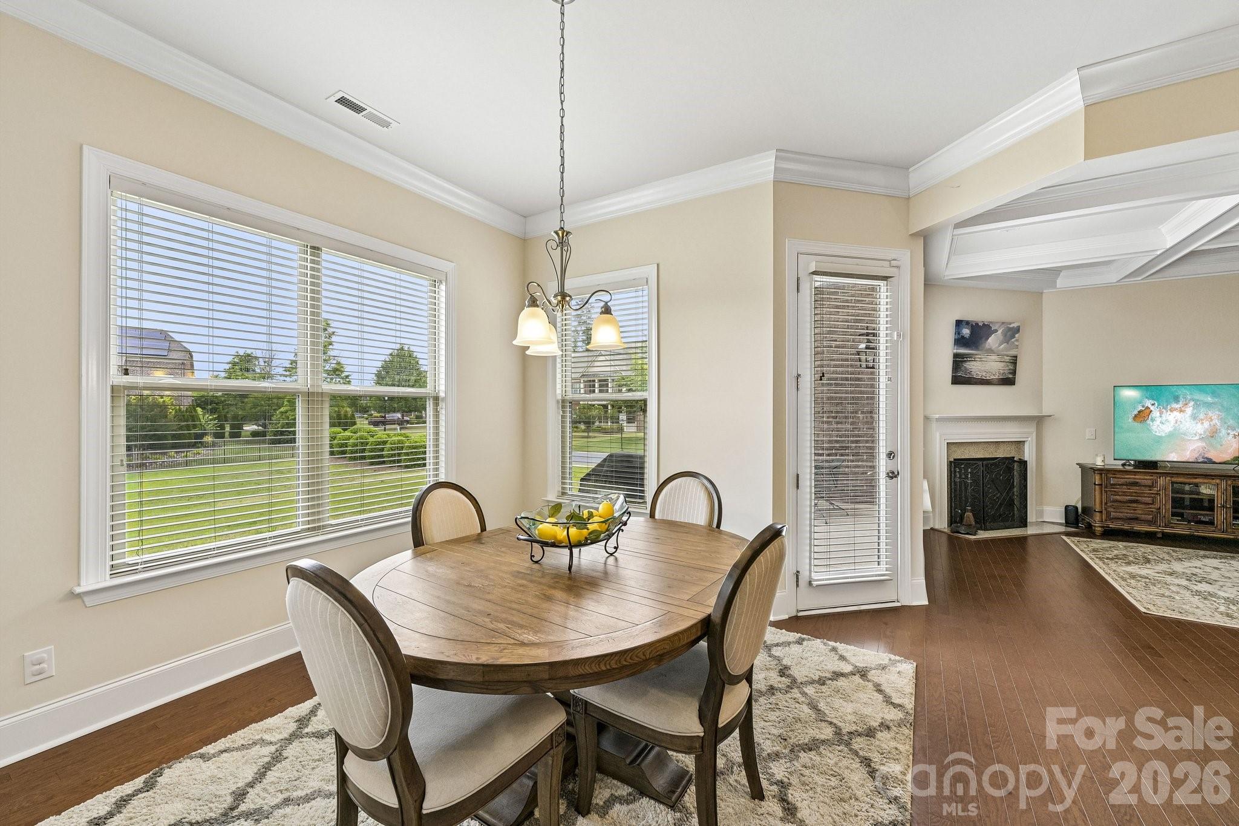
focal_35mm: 14
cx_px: 620
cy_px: 413
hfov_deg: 104.3
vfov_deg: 81.2
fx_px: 482
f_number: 8
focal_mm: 14
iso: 100
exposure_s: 1/60
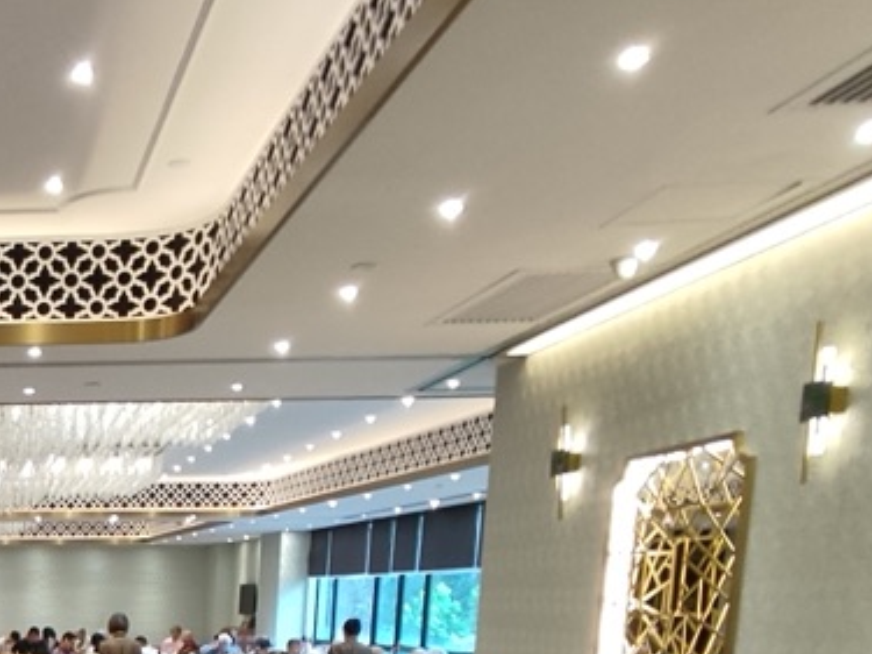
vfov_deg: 26.1
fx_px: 1209
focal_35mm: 48
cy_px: 838
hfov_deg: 32.5
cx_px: -181
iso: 119
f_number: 2.2
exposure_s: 1/33
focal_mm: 1.6
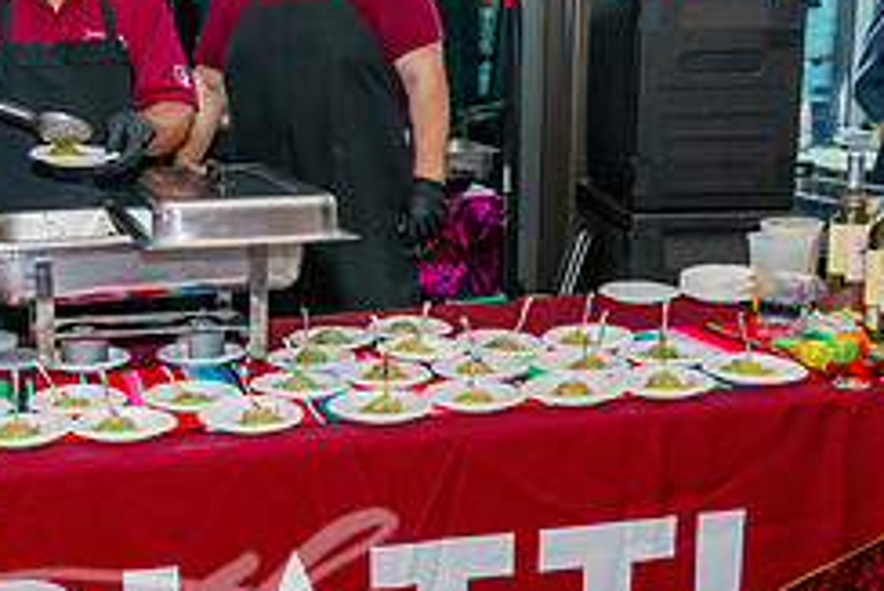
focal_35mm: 57
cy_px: 303
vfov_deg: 23.8
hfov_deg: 34.1
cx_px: 188
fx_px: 1400
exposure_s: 1/100
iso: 2000
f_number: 6.3
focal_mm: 24
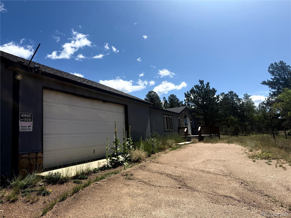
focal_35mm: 24
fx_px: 202
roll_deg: +3.5
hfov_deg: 71.6
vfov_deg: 56.8
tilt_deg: +9.4
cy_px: 109
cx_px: 146
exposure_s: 1/6711
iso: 80
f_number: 1.78
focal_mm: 6.76
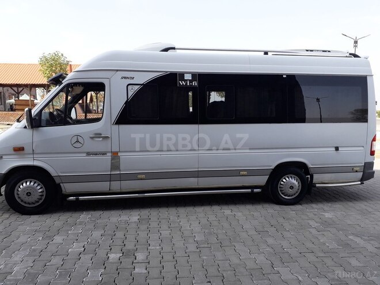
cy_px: 142
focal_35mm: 27
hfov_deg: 65.3
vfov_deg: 51.4
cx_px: 190
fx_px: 296
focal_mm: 3.6
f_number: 1.9
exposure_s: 1/764
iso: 40
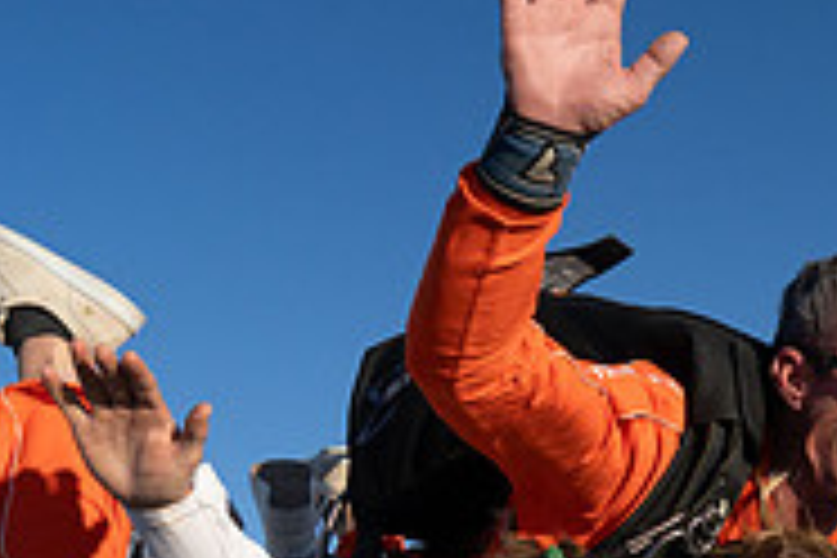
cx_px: 936
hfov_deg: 25.0
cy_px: 502
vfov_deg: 17.9
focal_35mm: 75
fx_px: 1744
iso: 800
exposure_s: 1/2000
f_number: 9
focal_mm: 24
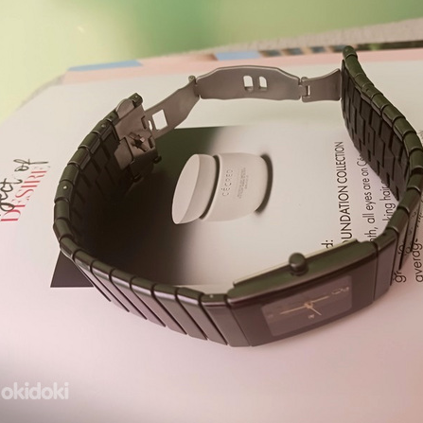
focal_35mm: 32
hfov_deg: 50.7
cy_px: 211
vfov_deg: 51.1
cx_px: 258
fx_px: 442
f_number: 1.8
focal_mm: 4
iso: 250
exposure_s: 1/25
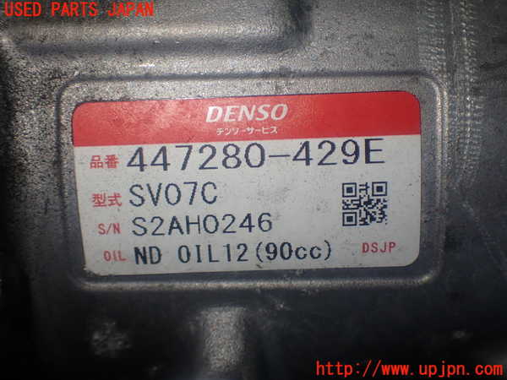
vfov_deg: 30.9
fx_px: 688
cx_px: 254
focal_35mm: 47
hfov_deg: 40.4
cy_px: 190
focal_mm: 8.4
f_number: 3.1
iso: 160
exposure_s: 1/100
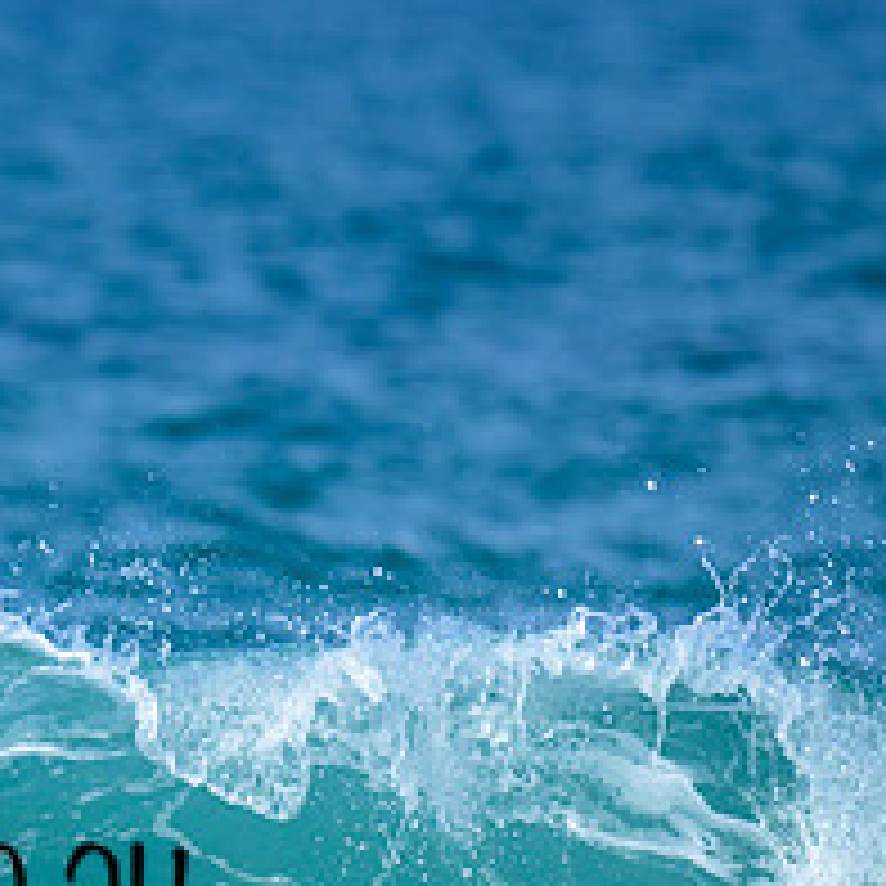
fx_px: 79633
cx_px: -427
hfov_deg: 0.6
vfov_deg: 0.6
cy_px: 703
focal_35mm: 2750
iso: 250
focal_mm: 800
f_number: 6.3
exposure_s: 1/2000
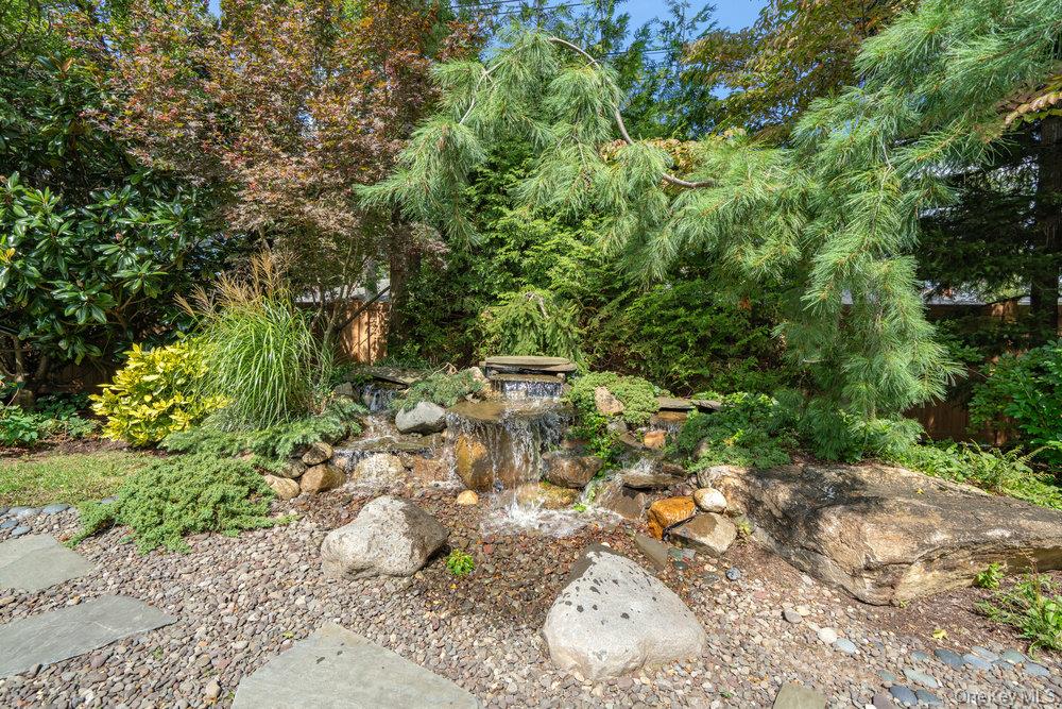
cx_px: 531
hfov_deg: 96.7
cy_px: 354
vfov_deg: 73.8
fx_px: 472
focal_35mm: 16
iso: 100
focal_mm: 16
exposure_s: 1/200
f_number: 6.3
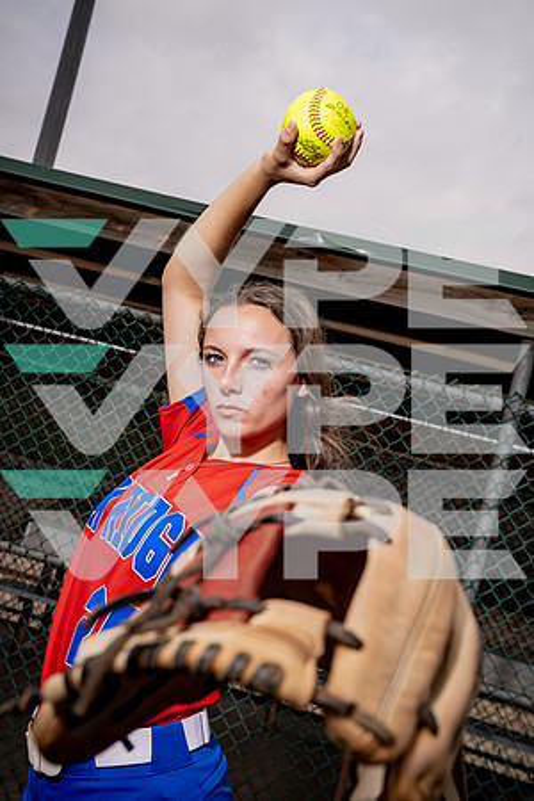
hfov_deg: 35.9
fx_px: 823
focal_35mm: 37
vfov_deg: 51.9
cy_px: 400
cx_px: 267
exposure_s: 1/250
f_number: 8
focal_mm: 37
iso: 100
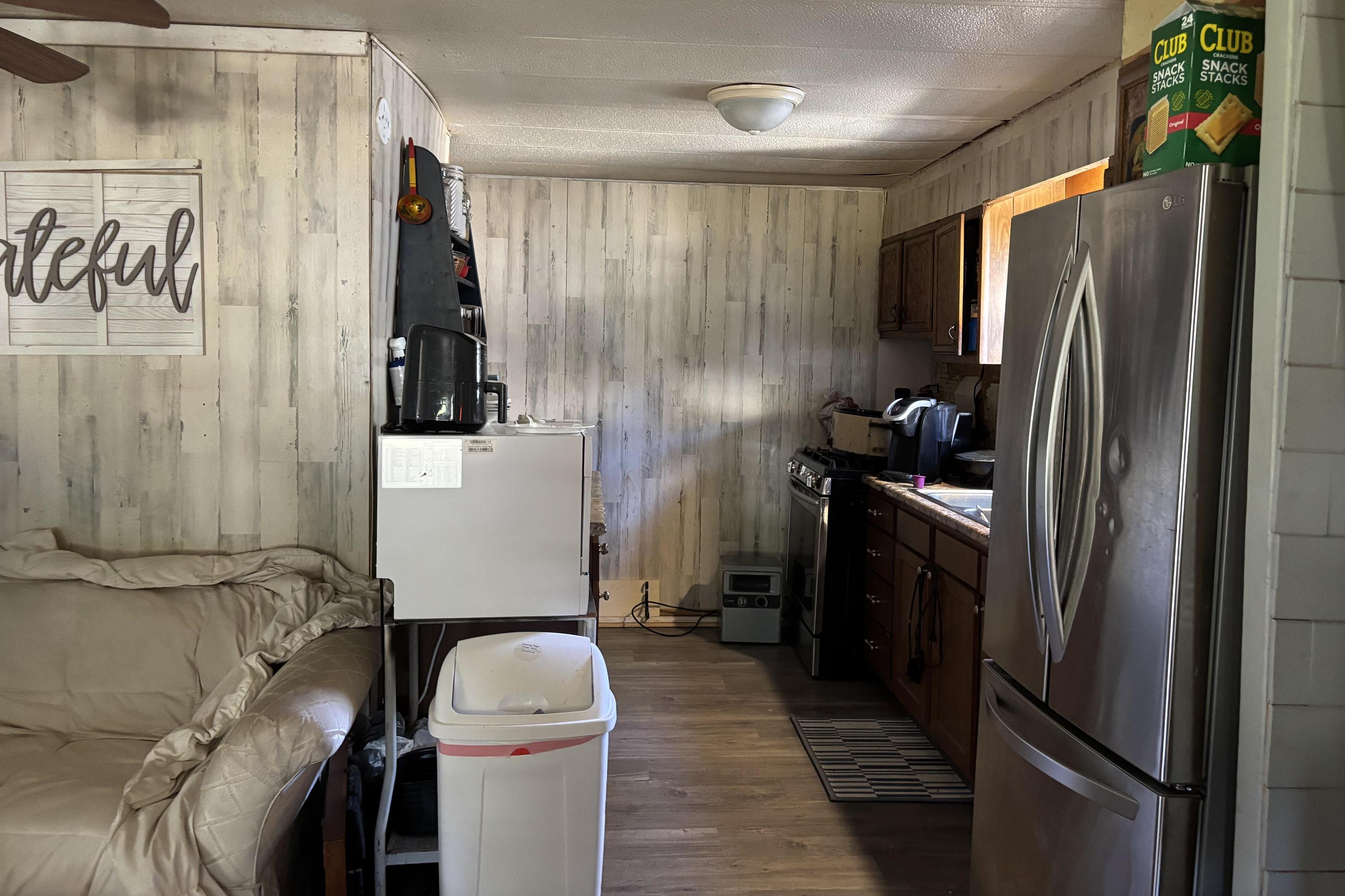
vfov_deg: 46.3
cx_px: 678
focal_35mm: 28
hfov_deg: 65.5
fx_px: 1046
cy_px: 385
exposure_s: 1/30
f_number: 1.6
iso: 500
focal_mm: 5.96
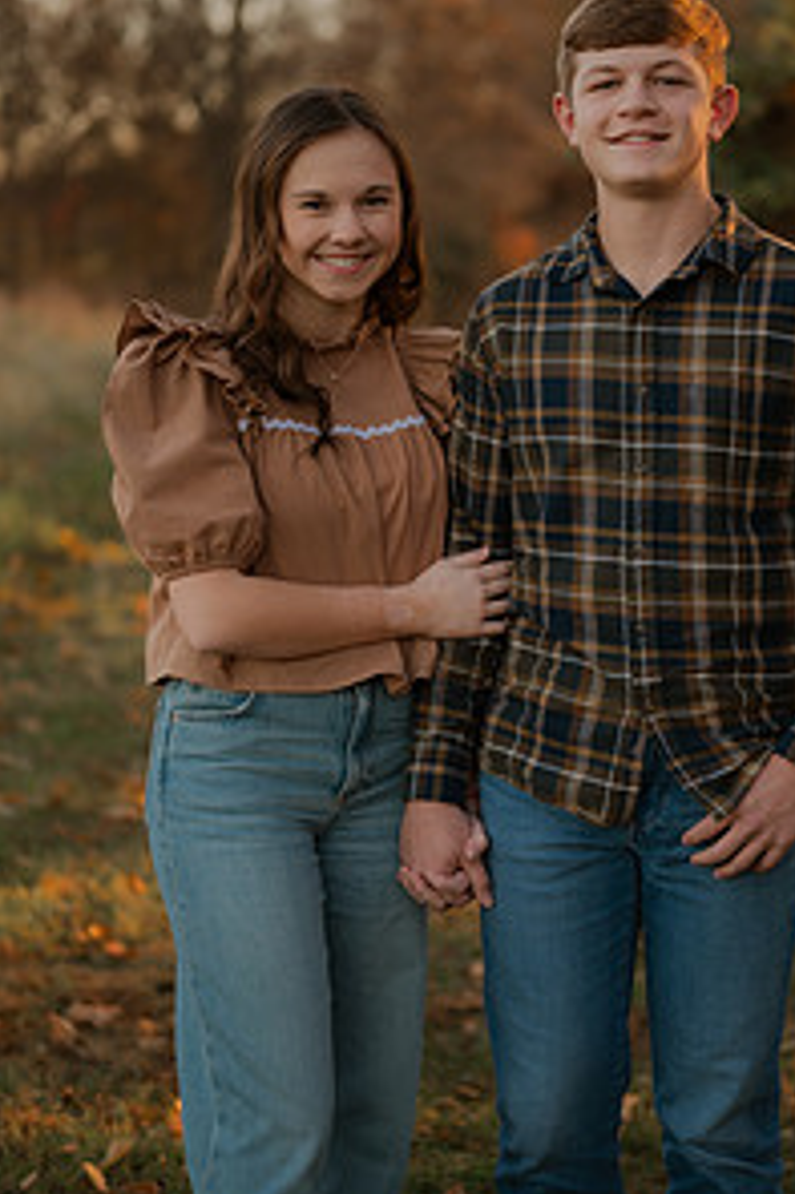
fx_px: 2520
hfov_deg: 17.9
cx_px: 470
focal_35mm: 76
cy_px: 549
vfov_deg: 26.7
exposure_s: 1/250
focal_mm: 50
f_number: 1.8
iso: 100
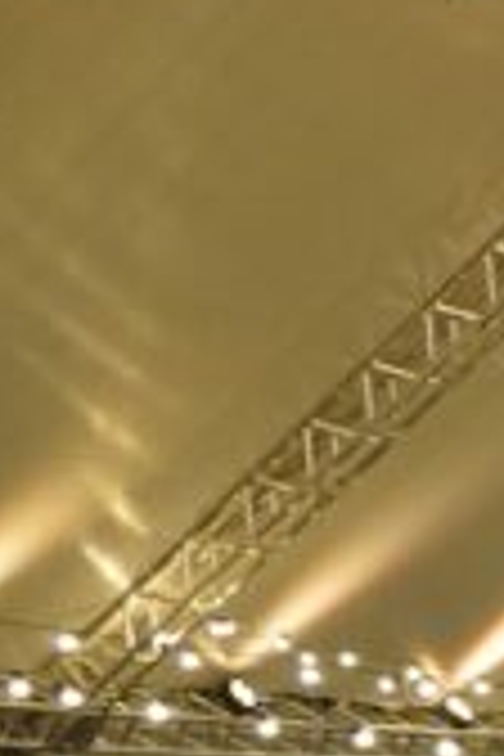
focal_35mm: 183
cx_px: 1994
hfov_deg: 6.2
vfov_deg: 10.8
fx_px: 3843
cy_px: 1197
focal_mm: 30
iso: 2500
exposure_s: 1/60
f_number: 4
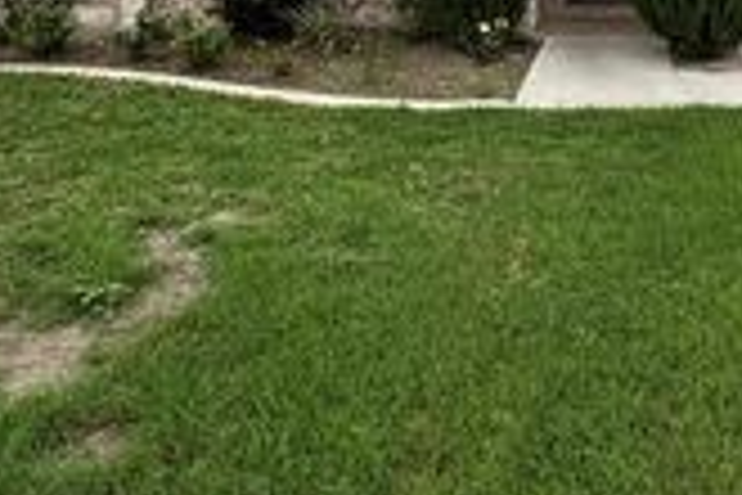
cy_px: -133
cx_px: 580
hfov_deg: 42.7
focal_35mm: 44
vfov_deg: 26.4
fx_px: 907
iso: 40
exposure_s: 1/1261
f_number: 2.2
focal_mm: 2.22
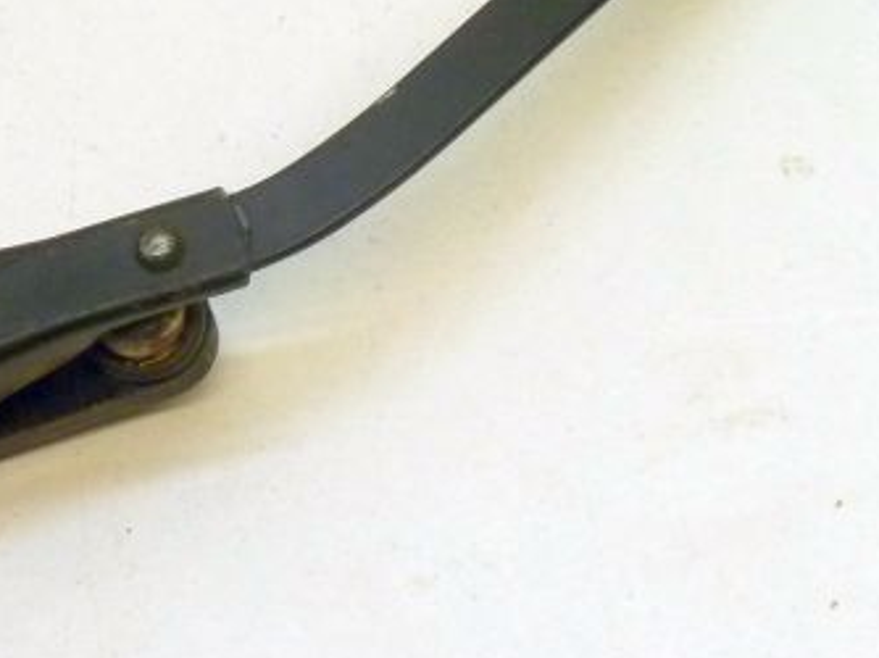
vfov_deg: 9.0
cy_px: 137
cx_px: 272
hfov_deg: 12.0
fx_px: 4187
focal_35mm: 165
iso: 250
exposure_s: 1/40
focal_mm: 9.7
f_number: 3.9
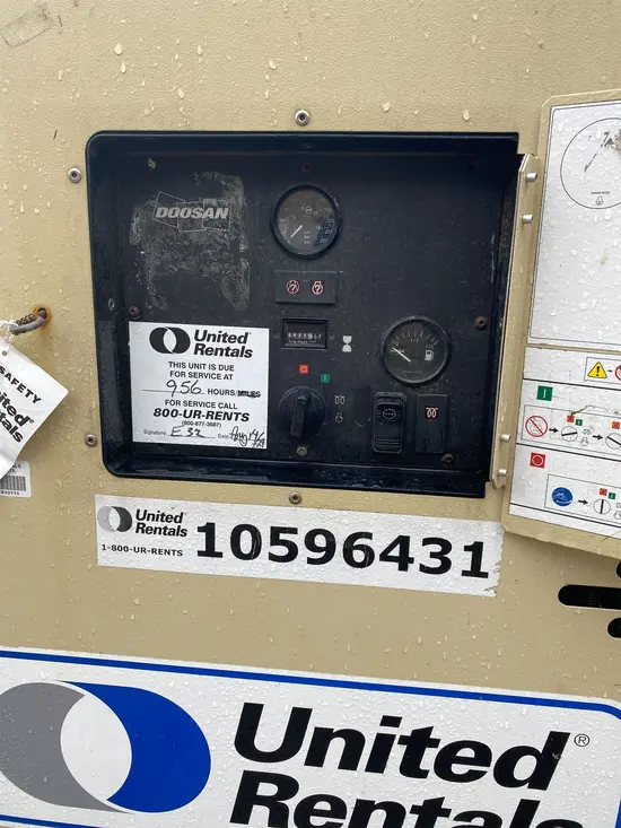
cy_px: 414
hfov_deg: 53.1
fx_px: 622
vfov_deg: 67.3
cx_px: 310
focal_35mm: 26
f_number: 1.8
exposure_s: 1/134
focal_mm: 4.25
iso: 32
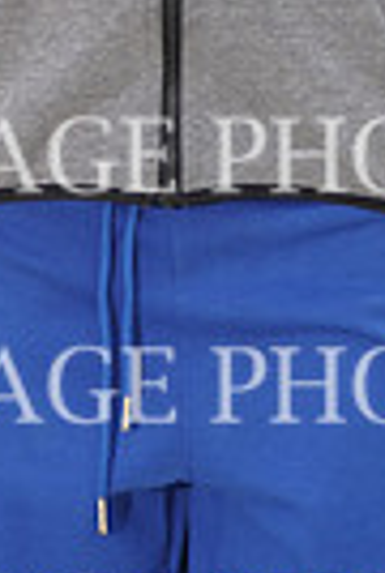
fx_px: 4692
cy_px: -419
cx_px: 182
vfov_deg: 6.8
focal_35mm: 294
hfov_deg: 4.7
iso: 100
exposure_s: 1/200
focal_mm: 68
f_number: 8
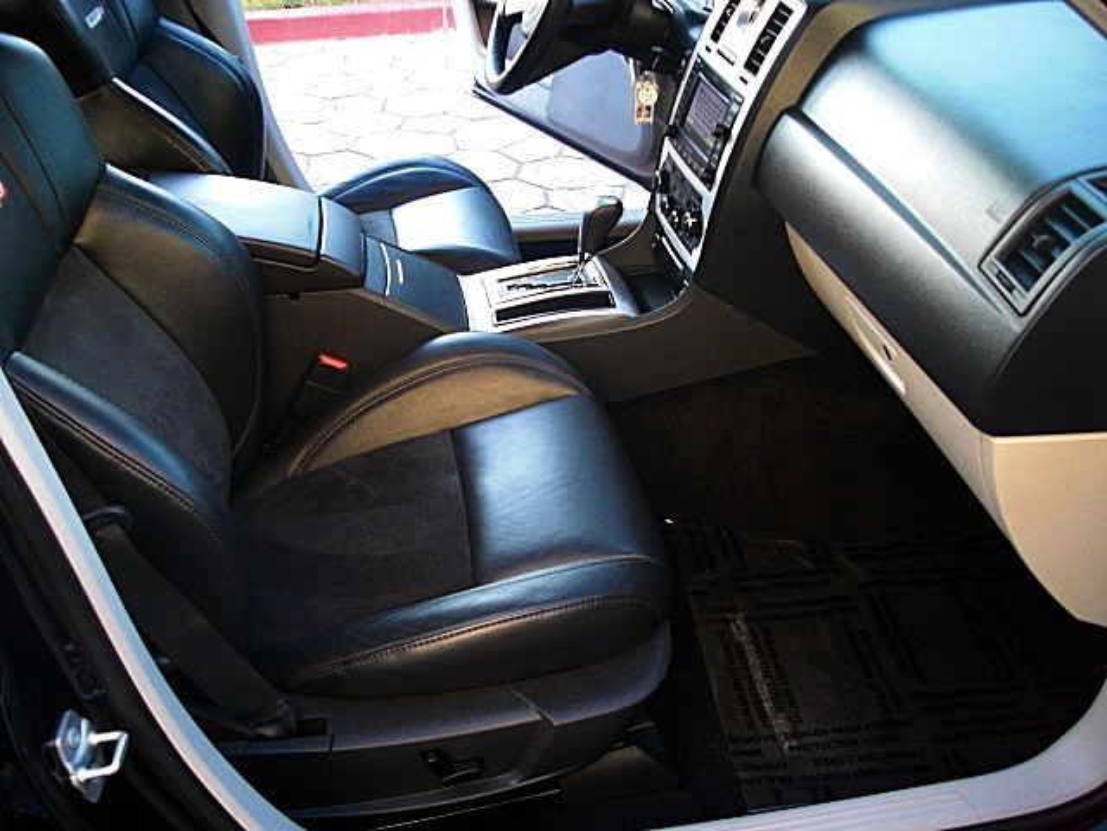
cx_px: 554
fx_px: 1151
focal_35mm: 36
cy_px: 416
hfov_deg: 51.4
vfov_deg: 39.7
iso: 400
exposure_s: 1/80
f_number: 2.8
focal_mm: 6.3
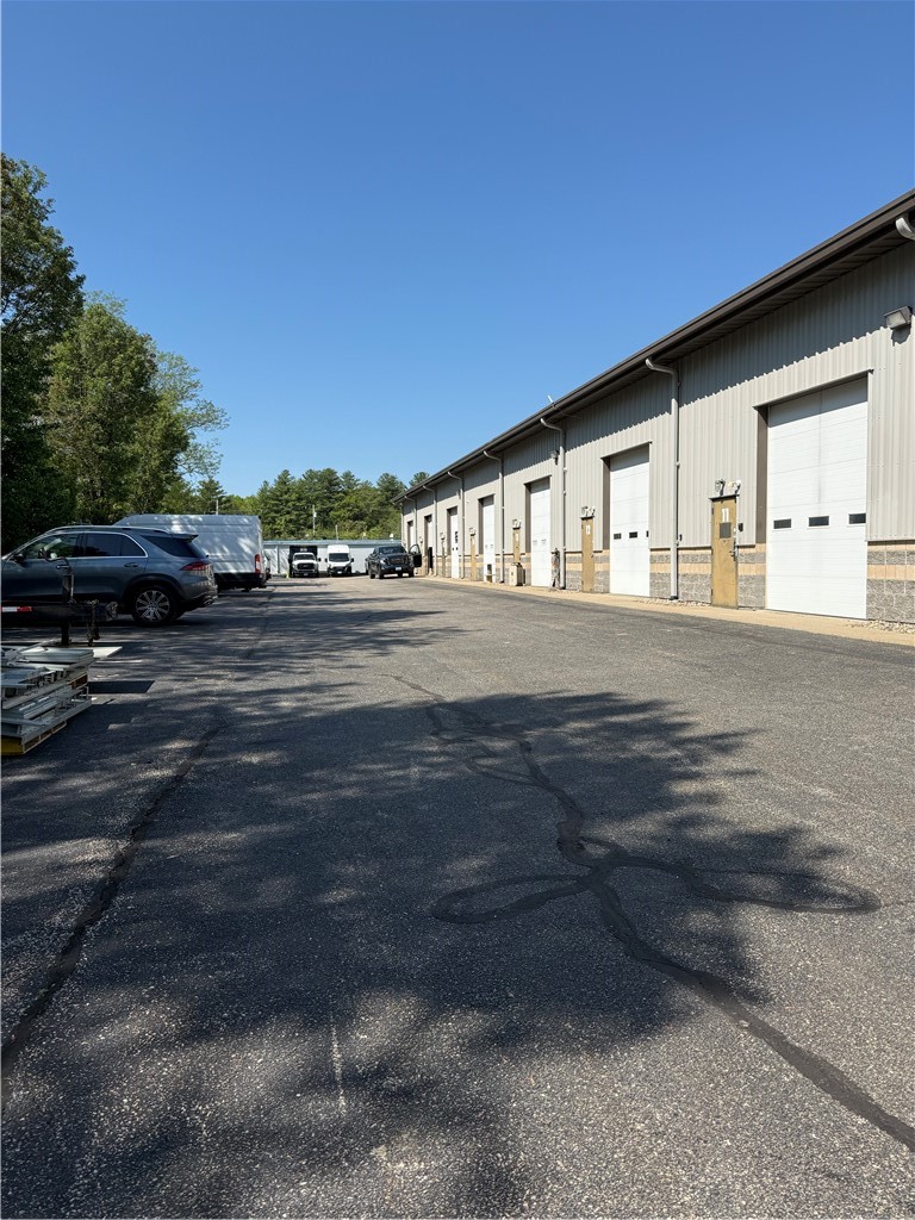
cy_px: 610
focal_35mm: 24
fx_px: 846
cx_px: 458
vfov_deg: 71.6
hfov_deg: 56.8
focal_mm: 6.76
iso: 80
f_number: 1.78
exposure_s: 1/4673
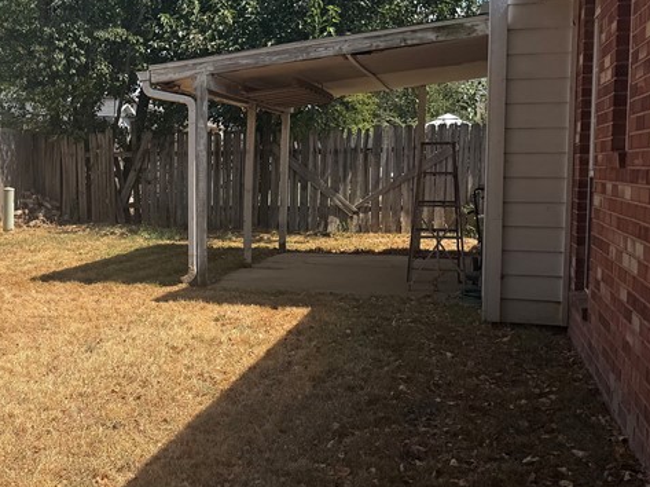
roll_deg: +0.3
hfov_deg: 33.2
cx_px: -25
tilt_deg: -3.2
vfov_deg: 28.0
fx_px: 976
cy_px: 237
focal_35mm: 52
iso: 80
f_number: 1.78
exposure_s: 1/4405
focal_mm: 6.76
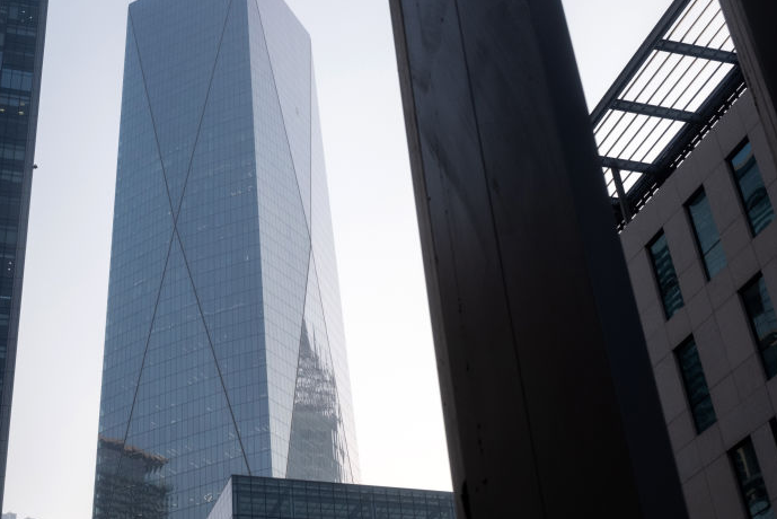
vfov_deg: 26.0
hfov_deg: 37.8
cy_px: 284
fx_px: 1123
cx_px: 259
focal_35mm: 52
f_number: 11
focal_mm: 23
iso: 400
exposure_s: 1/200
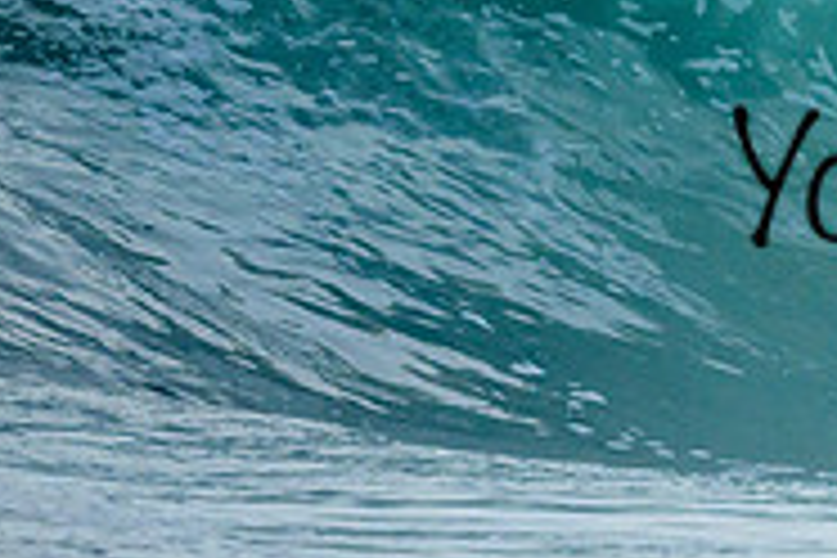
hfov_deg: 0.7
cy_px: 101
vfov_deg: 0.4
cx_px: 1493
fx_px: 71325
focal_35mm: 3068
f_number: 6.3
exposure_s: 1/2500
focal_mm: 800
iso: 800
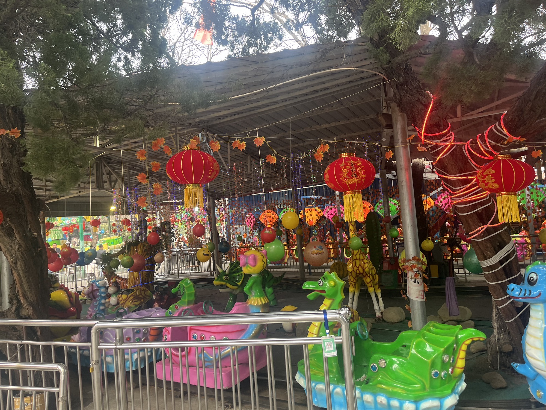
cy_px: 205
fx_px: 410
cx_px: 273
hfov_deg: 67.3
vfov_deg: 53.1
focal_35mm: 26
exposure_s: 1/122
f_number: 1.6
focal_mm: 5.1
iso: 50
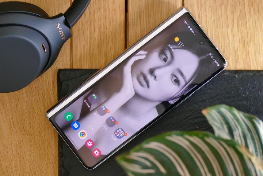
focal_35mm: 154
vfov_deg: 8.9
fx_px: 1125
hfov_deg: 13.3
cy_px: 88
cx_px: 132
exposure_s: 1/100
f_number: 4
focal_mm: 56.08
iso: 640
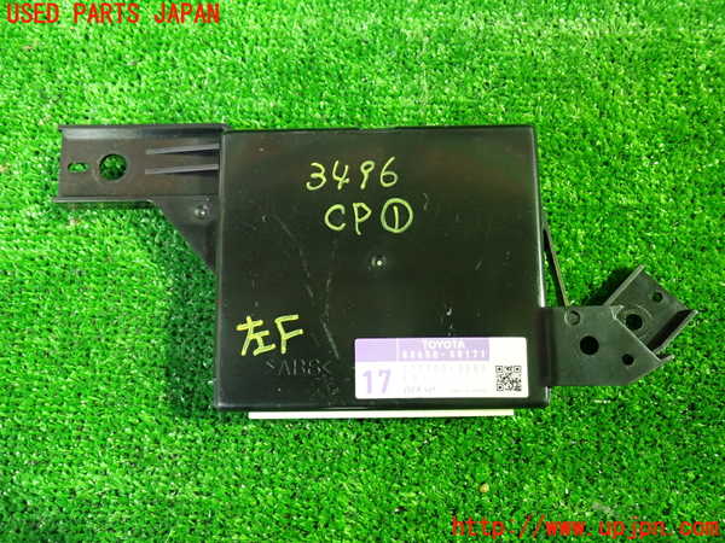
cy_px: 272
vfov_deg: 46.8
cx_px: 362
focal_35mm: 30
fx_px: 628
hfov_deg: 60.0
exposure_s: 1/20
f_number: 2.3
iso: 800
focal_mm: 5.4
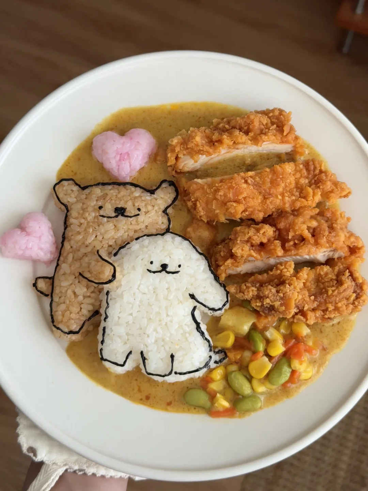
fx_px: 680
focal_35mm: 48
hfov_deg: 30.3
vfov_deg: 39.7
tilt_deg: -59.9
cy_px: 246
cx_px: 184
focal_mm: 6.76
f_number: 1.78
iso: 160
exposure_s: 1/47
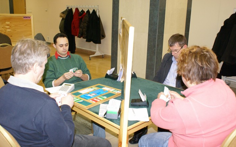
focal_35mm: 37
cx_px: 118
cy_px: 76
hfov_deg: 52.8
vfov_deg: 34.4
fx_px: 238
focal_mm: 24
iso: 800
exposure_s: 1/30
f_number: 5.6
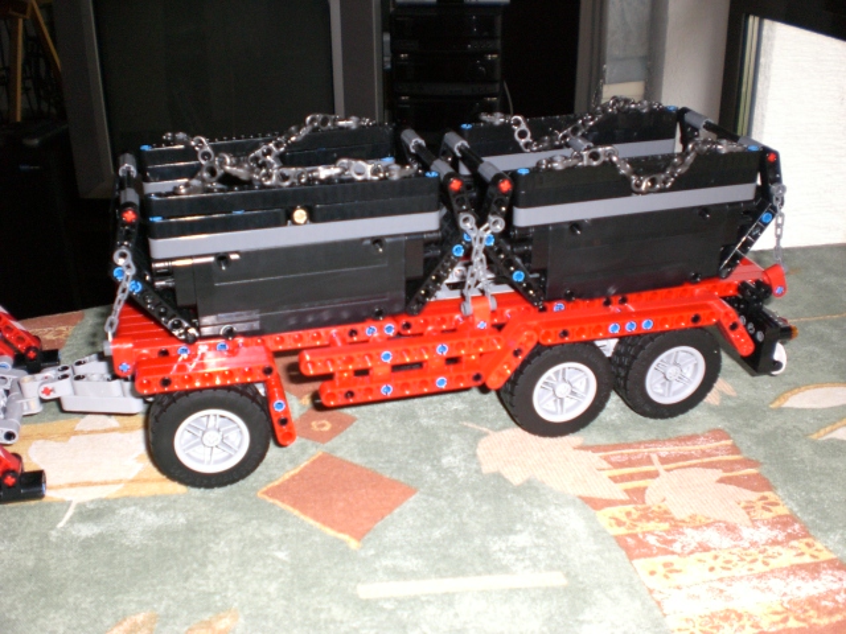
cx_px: 423
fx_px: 929
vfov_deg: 37.7
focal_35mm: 38
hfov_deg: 49.0
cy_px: 317
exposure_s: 1/60
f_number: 3.1
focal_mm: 6.3
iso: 200
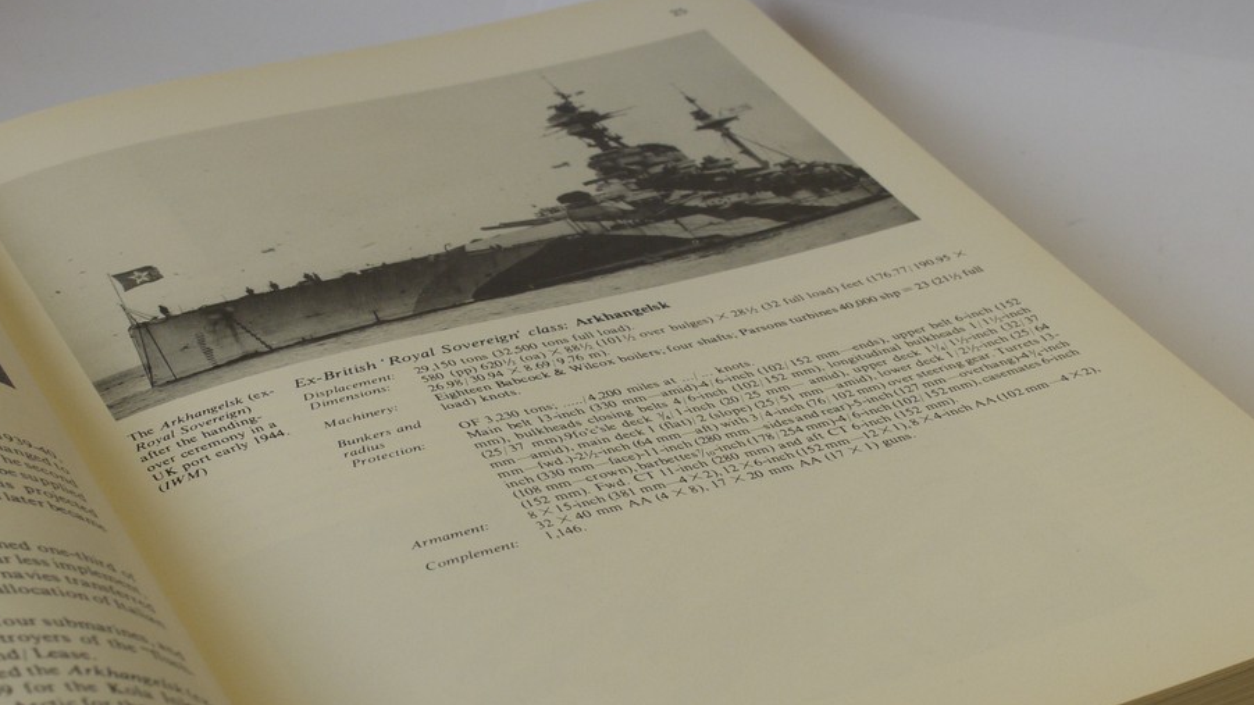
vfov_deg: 13.9
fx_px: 2892
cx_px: 567
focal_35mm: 87
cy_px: 510
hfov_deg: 24.5
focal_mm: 30
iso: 400
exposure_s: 1/80
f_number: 8
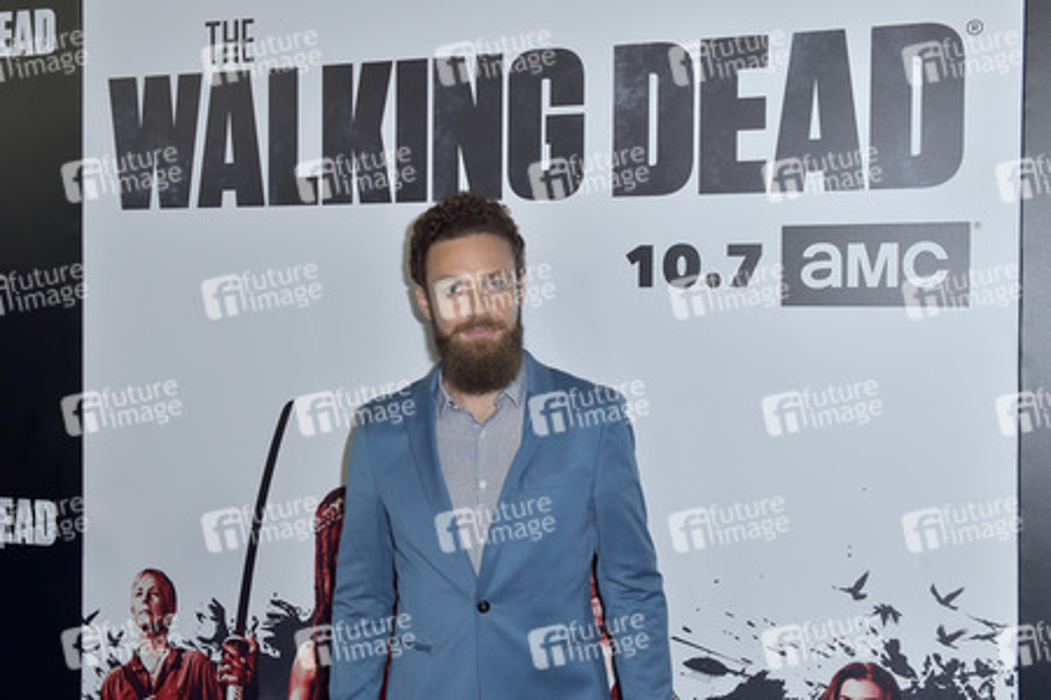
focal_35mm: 38
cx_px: 526
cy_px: 350
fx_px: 1109
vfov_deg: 35.1
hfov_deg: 50.7
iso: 500
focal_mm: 38
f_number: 5.6
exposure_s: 1/250
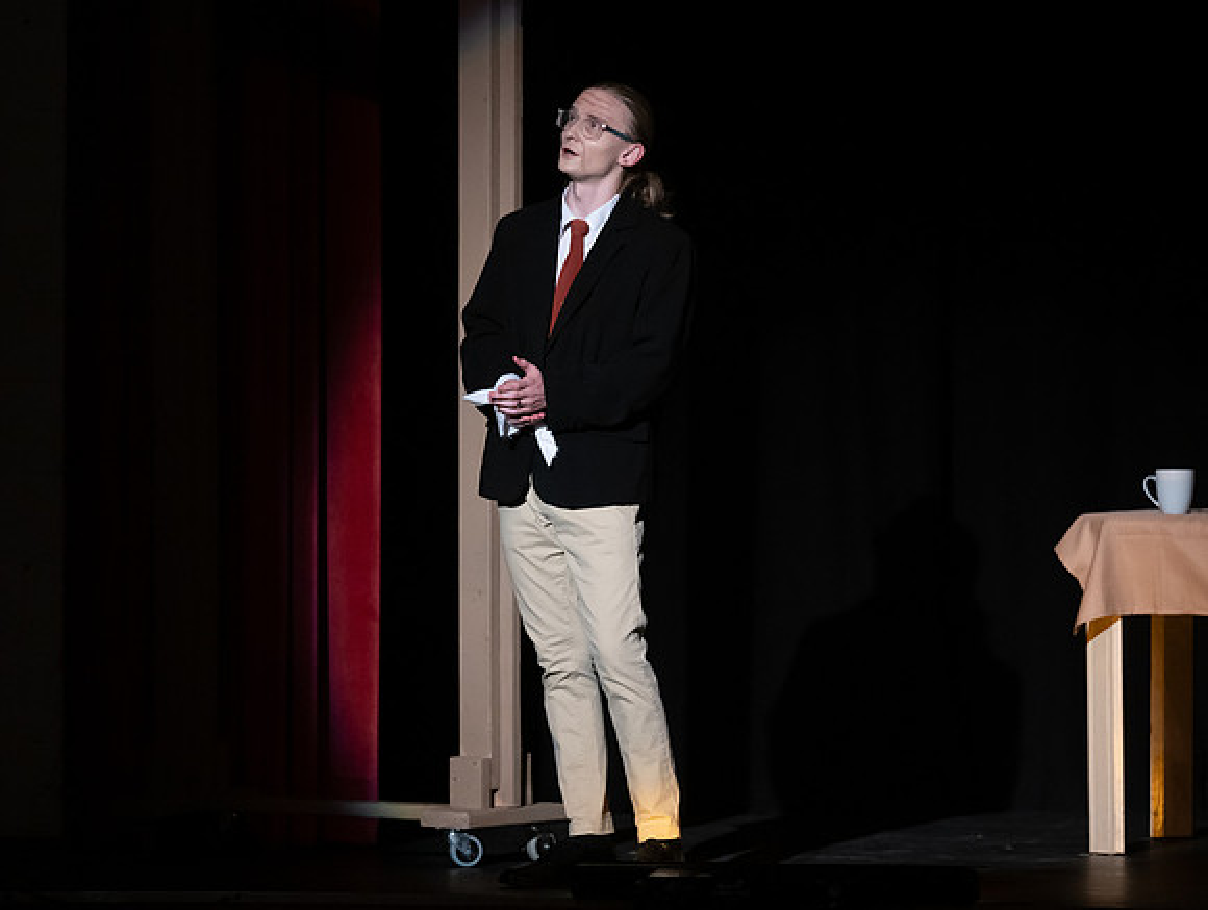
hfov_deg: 6.5
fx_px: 10696
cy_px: 343
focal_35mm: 306
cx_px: 553
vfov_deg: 4.9
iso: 3200
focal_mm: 200
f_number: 2.8
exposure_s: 1/320
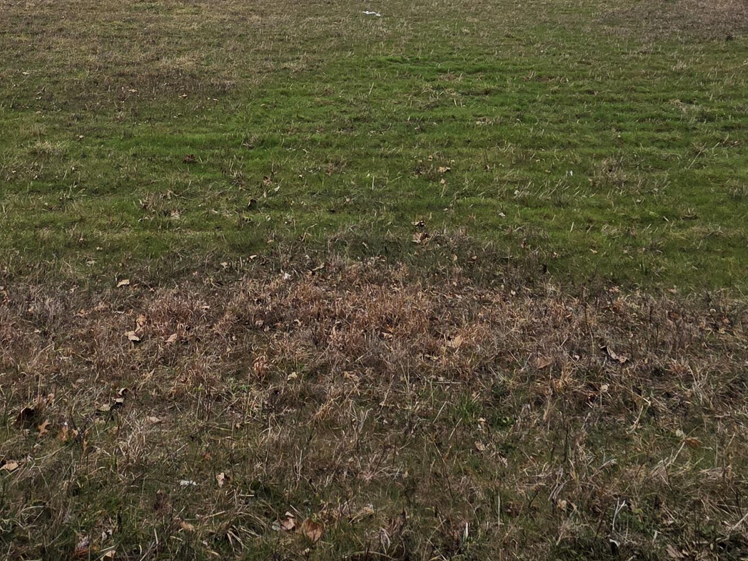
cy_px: -59
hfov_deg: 59.3
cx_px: 216
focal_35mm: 29
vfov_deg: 39.3
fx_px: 627
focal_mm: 2.2
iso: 50
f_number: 2.2
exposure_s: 1/420
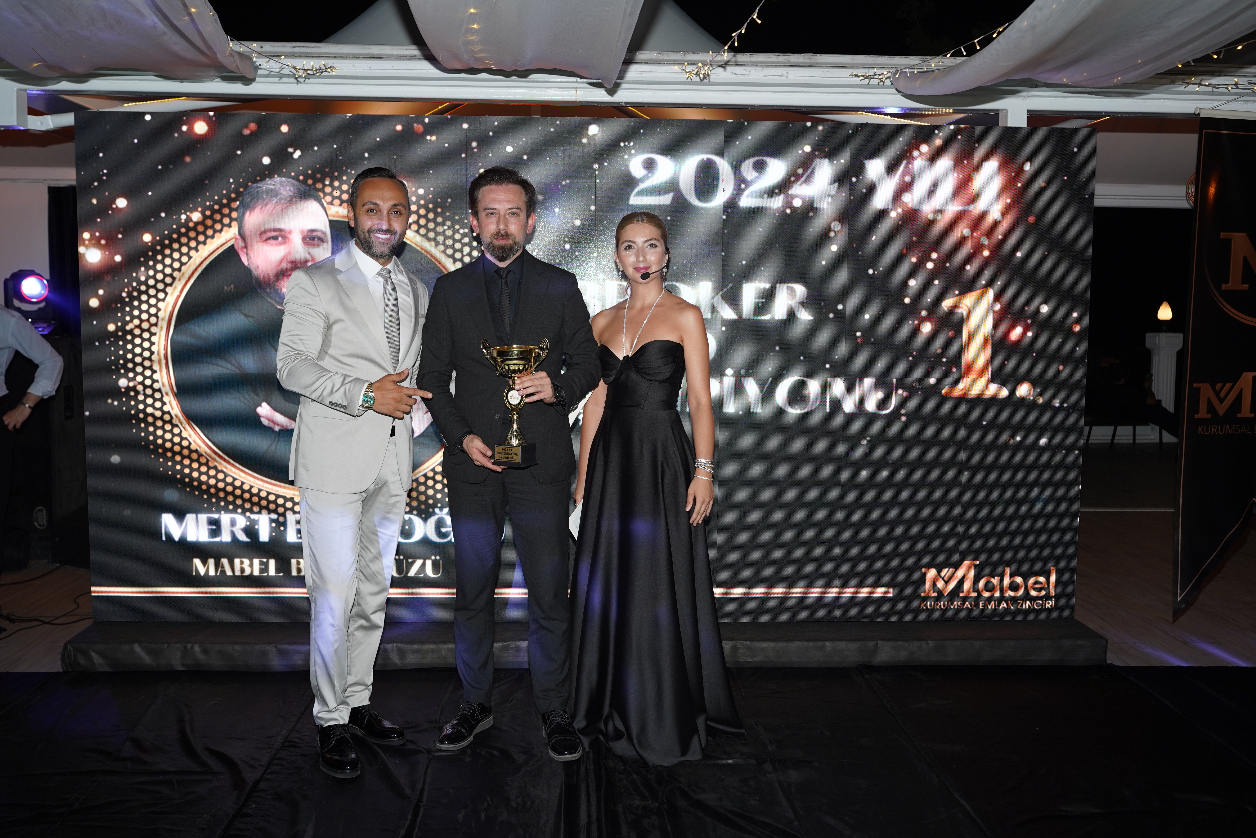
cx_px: 628
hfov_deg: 54.4
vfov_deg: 37.9
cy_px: 419
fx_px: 1221
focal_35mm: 35
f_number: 4
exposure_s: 1/125
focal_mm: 35
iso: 500
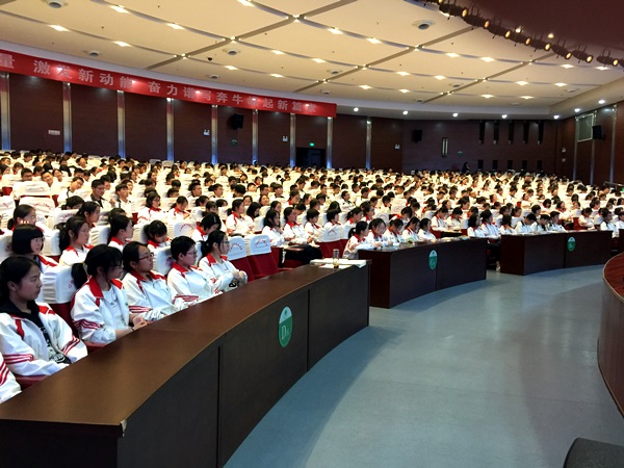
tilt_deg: -4.0
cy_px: 234
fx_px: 523
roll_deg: -2.3
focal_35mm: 29
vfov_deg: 48.2
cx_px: 312
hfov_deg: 61.7
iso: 100
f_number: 2.2
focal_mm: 4.15
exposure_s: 1/17
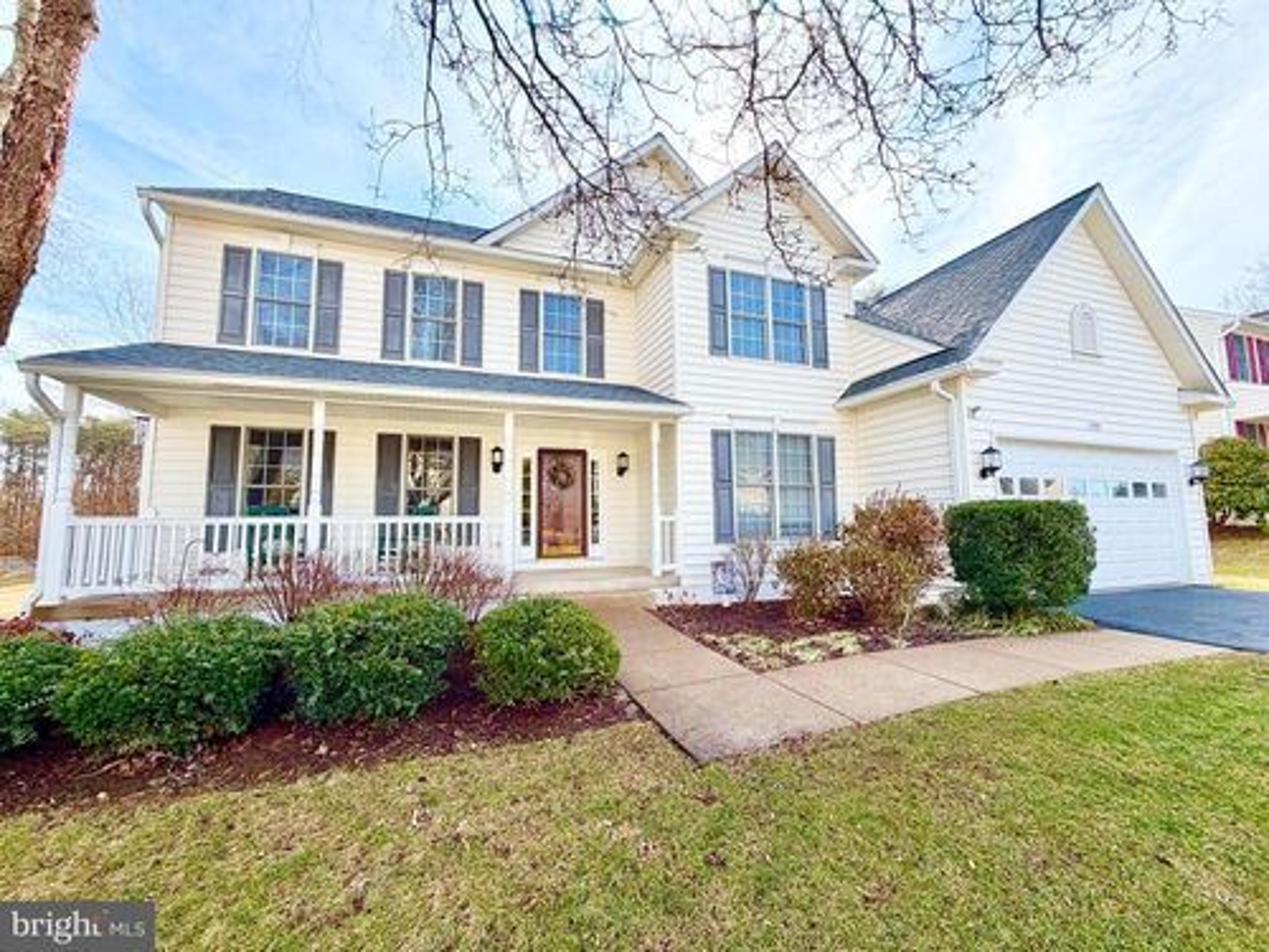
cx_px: 634
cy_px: 476
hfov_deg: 102.1
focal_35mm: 14
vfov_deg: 85.7
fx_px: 513
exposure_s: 1/619
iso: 40
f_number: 2.2
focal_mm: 2.22
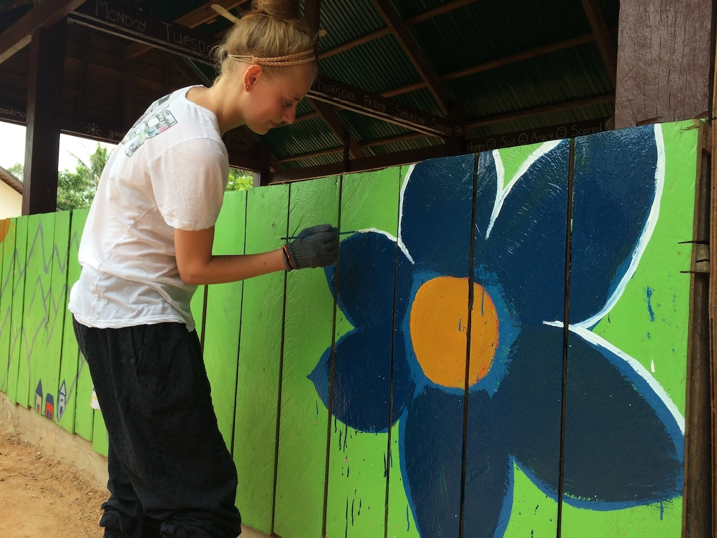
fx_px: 601
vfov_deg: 48.2
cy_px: 269
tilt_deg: +2.5
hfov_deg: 61.7
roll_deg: -3.0
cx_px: 358
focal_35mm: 29
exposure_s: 1/328
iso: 32
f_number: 2.2
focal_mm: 4.15
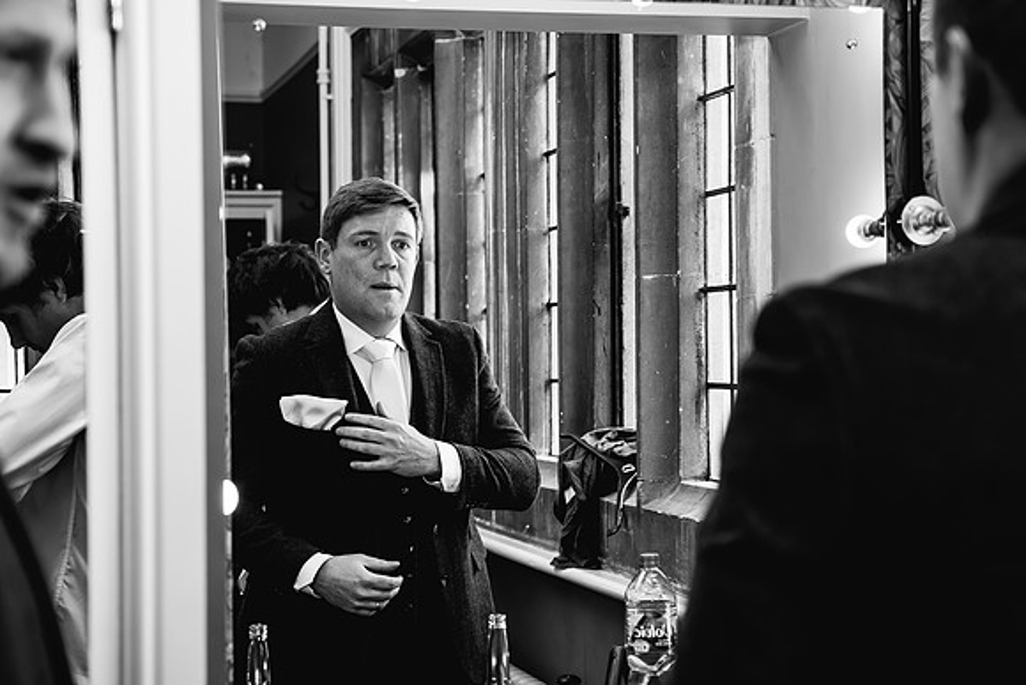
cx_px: 513
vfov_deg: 21.6
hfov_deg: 31.9
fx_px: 1792
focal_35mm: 63
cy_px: 342
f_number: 4
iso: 640
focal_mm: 62
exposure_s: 1/160
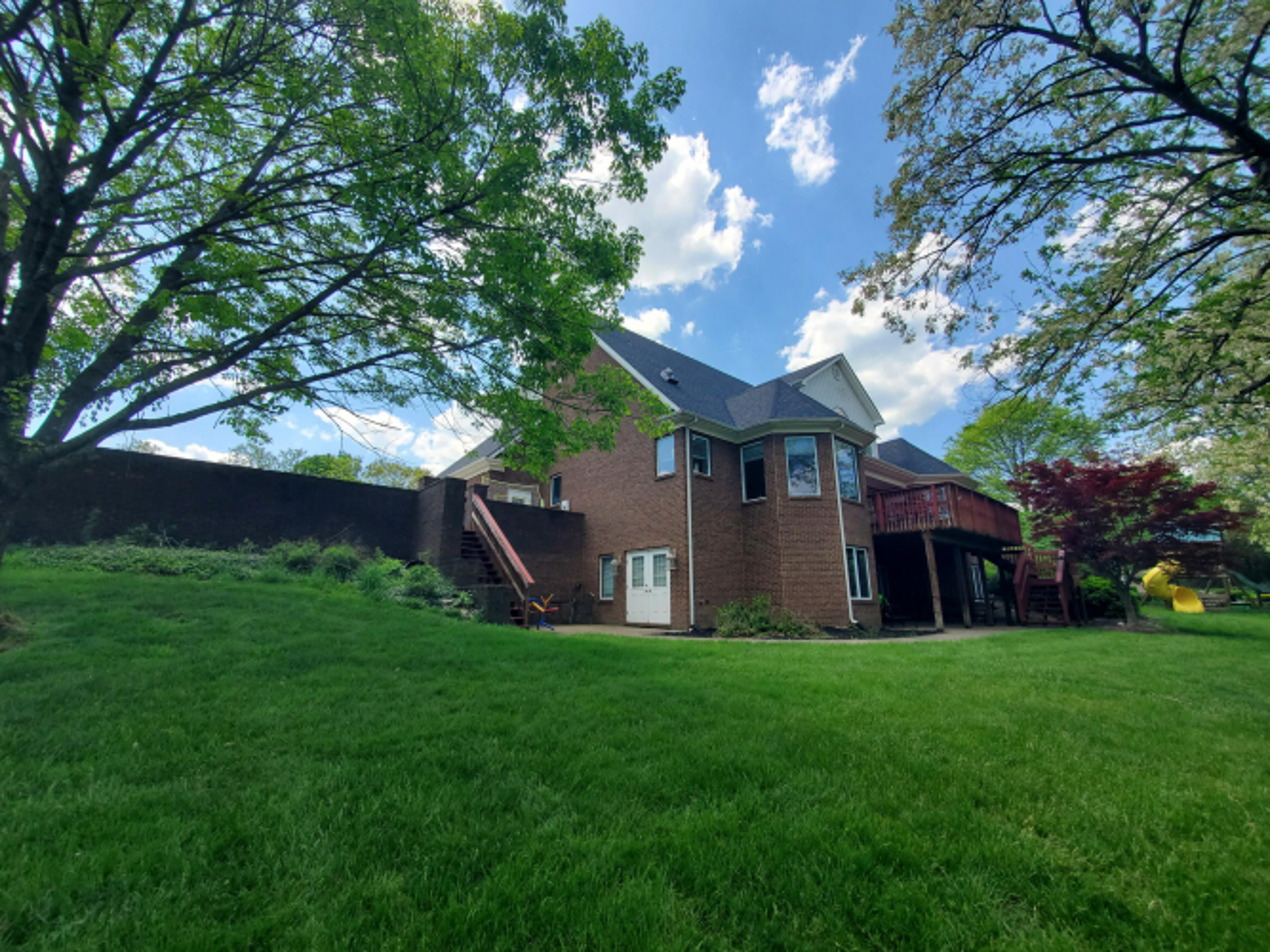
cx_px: 635
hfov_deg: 106.2
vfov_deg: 89.9
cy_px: 476
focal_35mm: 13
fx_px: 477
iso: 50
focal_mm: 1.8
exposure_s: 1/728
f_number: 2.2
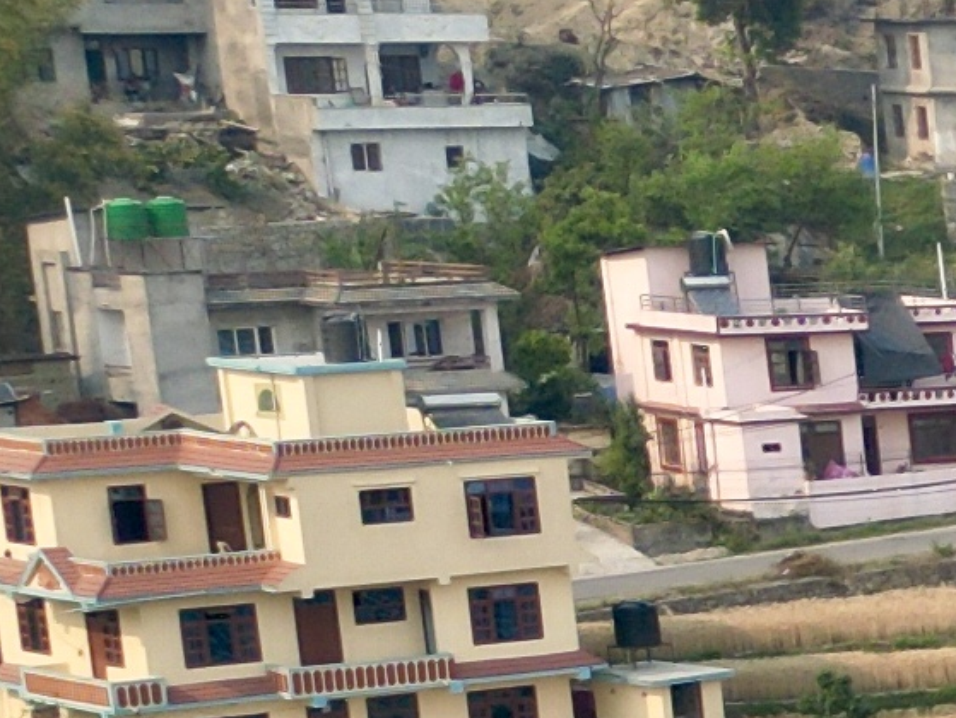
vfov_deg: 8.4
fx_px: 4781
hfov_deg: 8.9
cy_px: 1063
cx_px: 3063
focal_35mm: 173
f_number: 1.7
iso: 110
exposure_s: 1/2000
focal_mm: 6.72
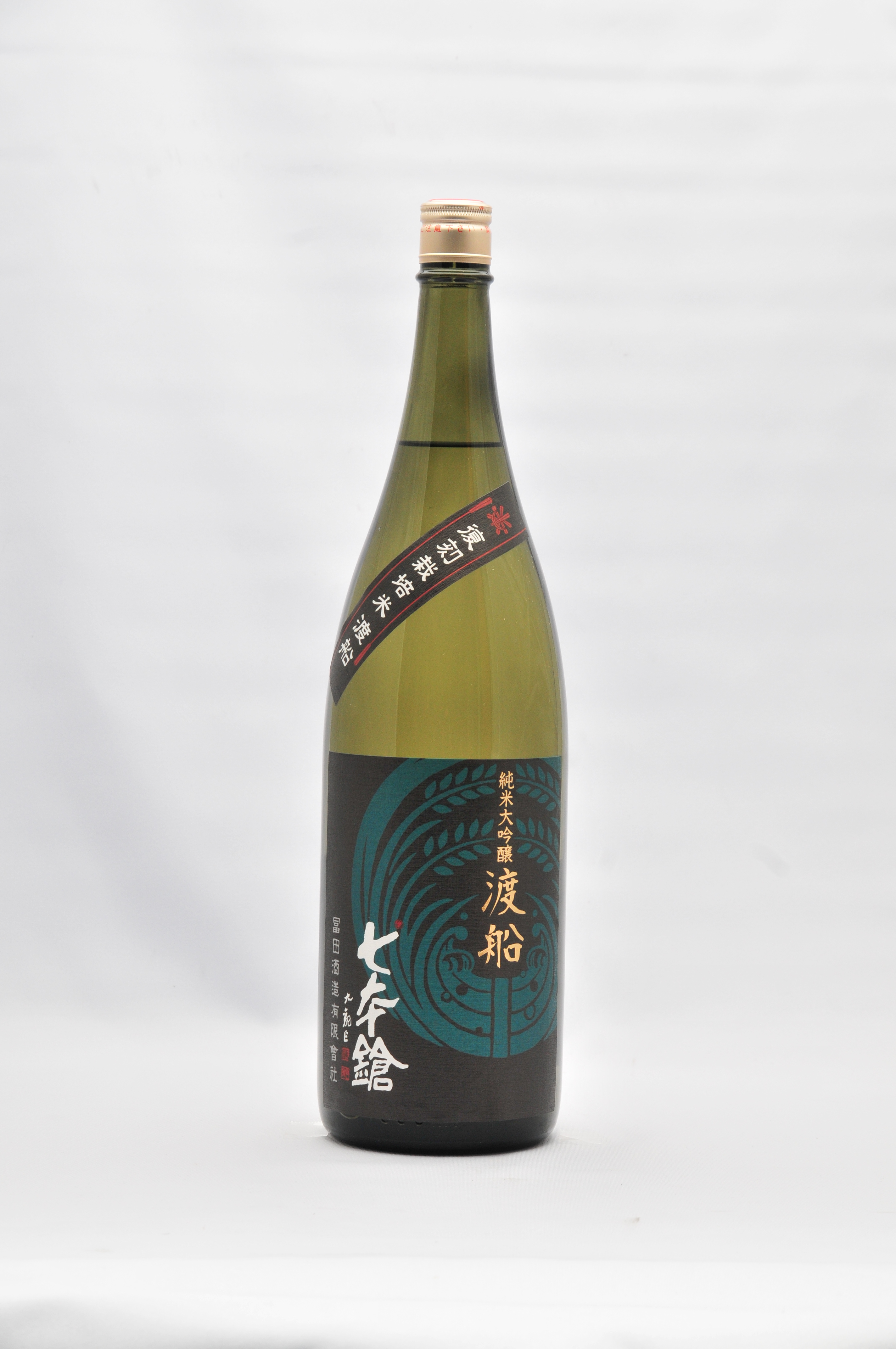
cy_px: 674
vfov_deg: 19.5
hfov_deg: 13.0
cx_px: 448
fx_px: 3930
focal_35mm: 105
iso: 500
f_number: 9
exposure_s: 1/60
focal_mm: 70
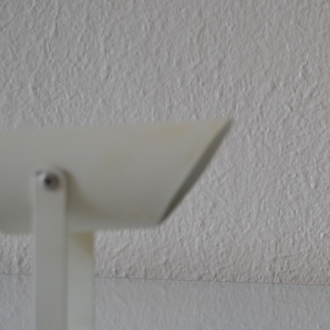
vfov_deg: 20.5
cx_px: 285
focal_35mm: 84
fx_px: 906
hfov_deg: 20.3
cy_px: 255
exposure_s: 1/50
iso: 400
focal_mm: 26
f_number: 4.2
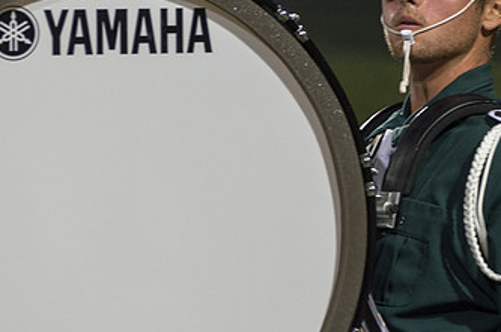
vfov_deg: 3.9
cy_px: 31
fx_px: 4892
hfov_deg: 5.9
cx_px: 402
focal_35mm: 352
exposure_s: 1/160
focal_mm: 112
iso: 1600
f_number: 4.8
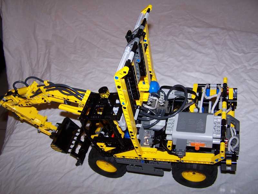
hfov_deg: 49.0
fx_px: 283
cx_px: 129
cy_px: 97
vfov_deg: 37.7
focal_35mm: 38
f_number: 2.8
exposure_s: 1/60
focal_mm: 6.3
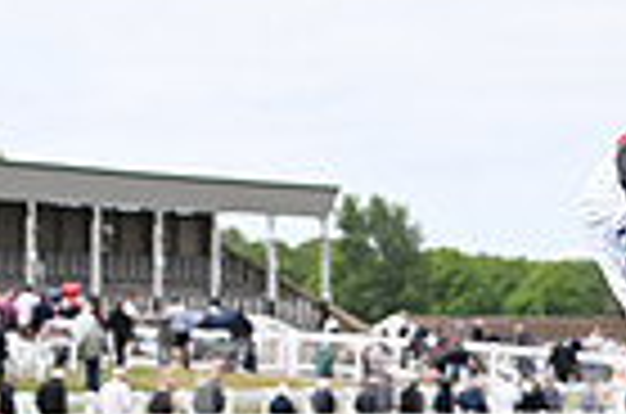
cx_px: 784
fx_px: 5083
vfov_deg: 4.6
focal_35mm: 293
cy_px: 668
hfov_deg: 7.0
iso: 400
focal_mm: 70
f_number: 6.3
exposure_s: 1/800
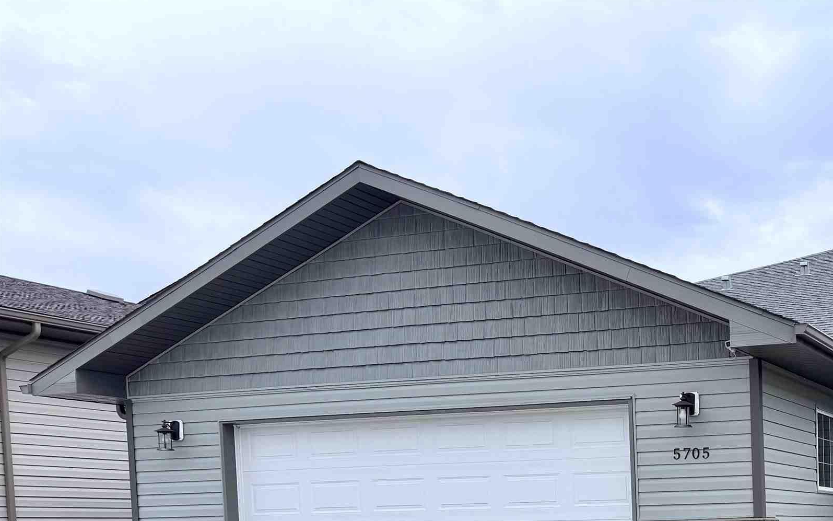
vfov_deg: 24.3
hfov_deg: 37.4
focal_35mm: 49
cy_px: 599
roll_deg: +1.0
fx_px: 1112
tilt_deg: -4.2
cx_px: 800
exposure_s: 1/2169
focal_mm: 6.76
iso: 80
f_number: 1.78
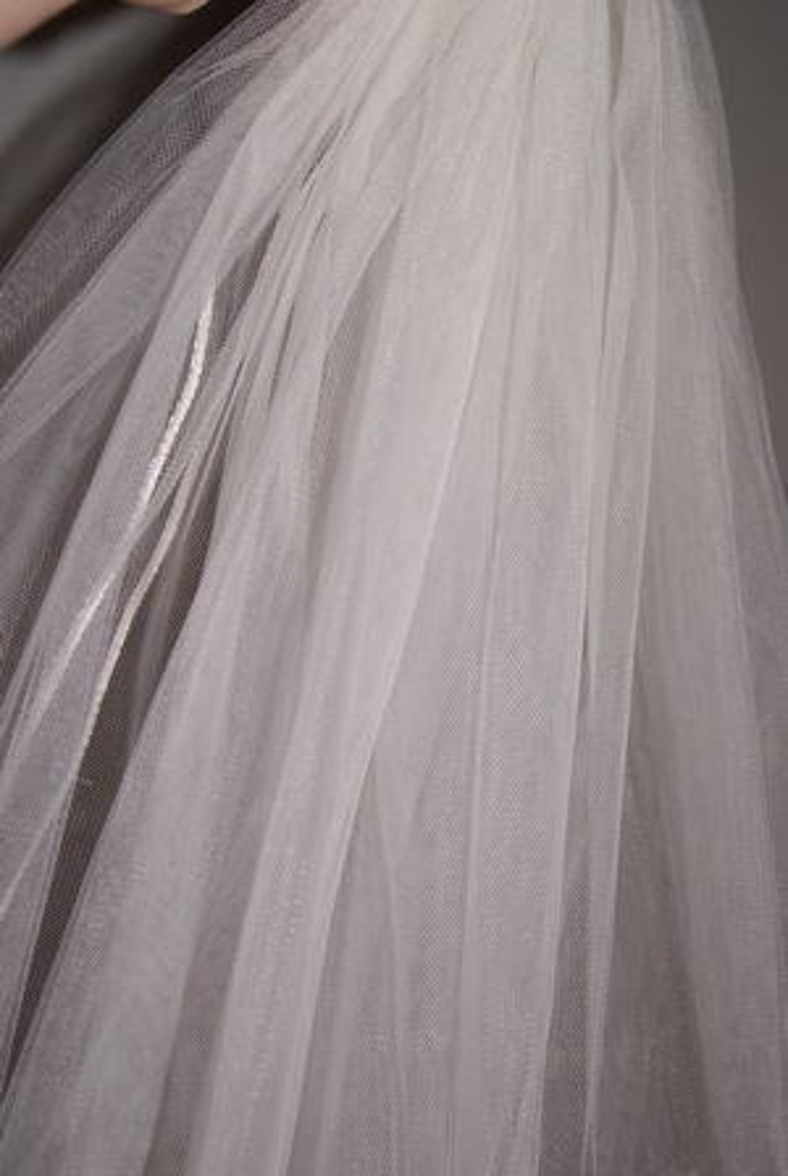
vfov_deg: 43.6
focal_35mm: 45
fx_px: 1473
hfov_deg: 30.0
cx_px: 394
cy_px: 588
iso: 400
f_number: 5.6
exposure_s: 1/60
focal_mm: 30
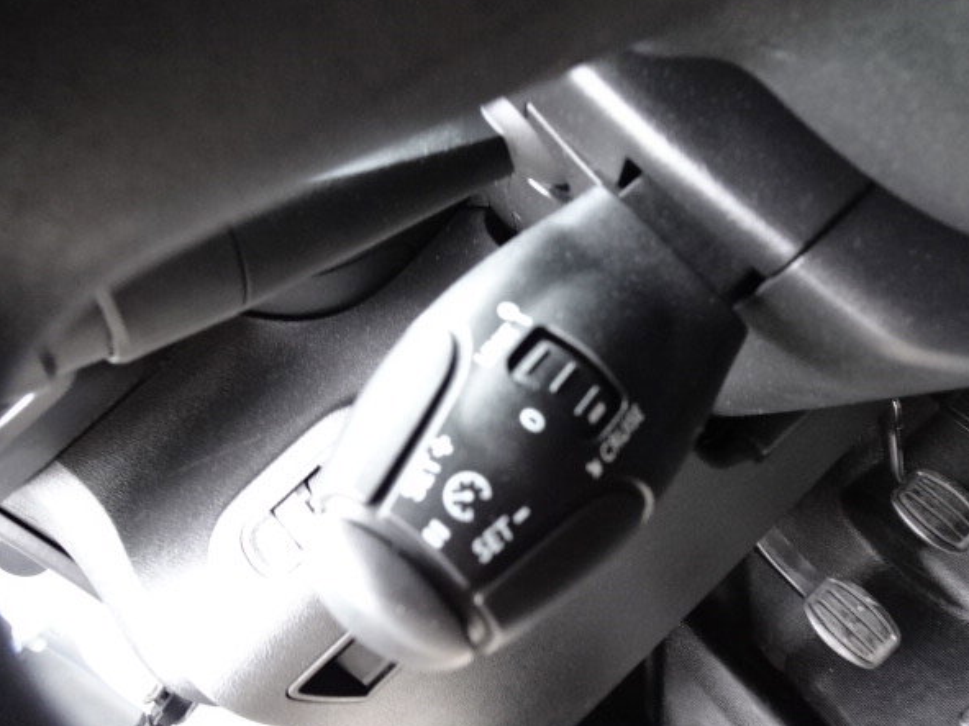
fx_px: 728
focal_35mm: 26
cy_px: 382
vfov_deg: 53.0
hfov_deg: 67.2
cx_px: 521
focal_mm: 4.25
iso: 800
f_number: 3.5
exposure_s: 1/15
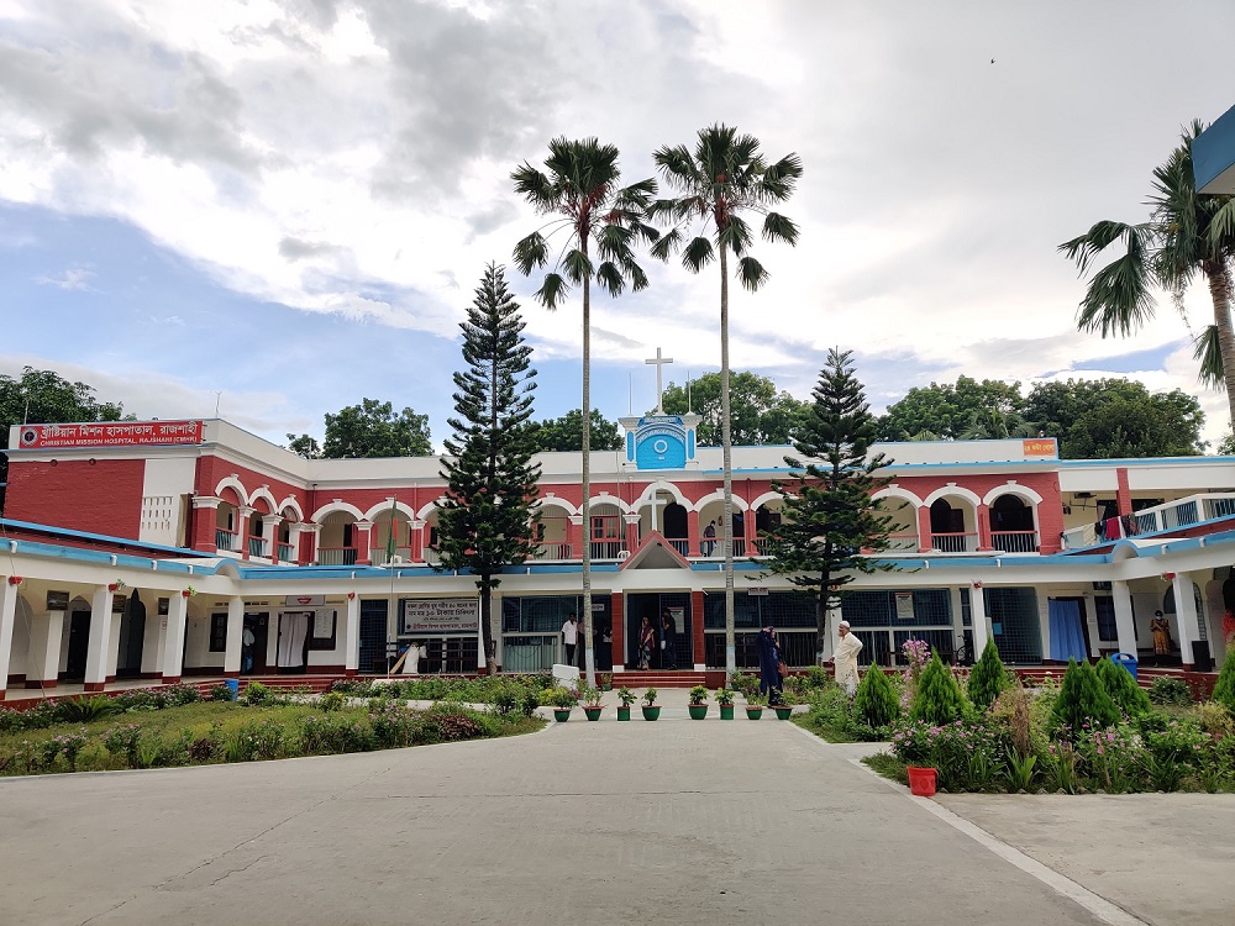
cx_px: 618
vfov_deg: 51.4
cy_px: 463
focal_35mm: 27
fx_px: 963
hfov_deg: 65.3
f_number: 1.65
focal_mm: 4.75
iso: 100
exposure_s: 1/458
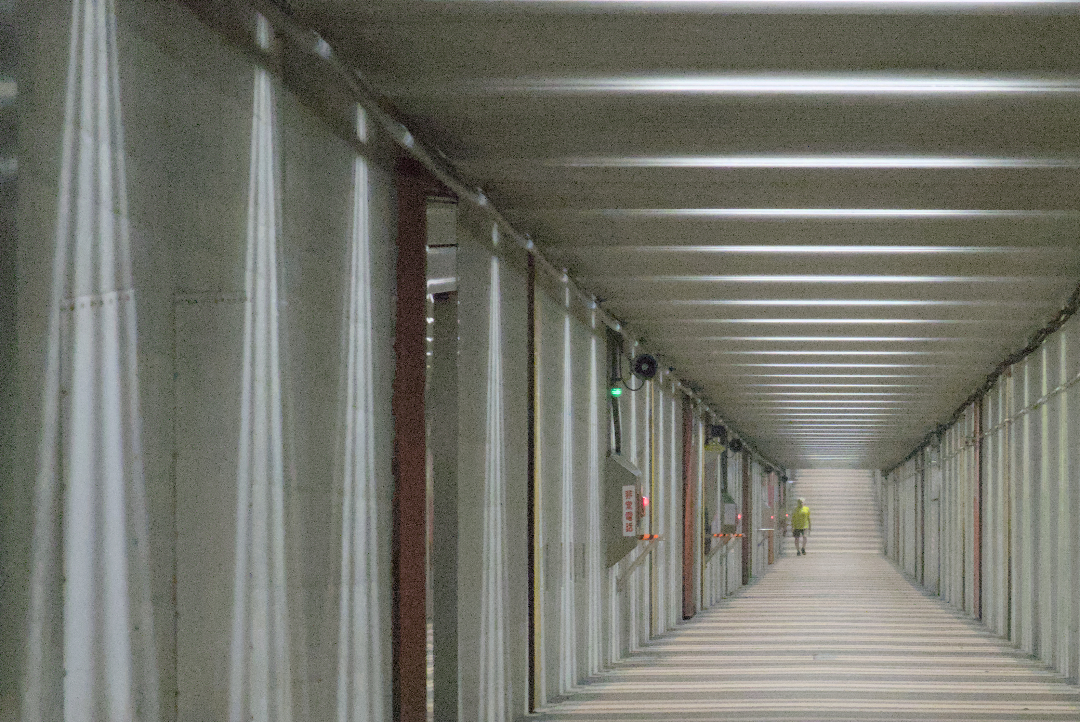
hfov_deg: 8.3
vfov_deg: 5.5
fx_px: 7446
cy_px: 543
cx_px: 829
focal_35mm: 248
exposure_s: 1/160
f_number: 4.5
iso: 5000
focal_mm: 54.62
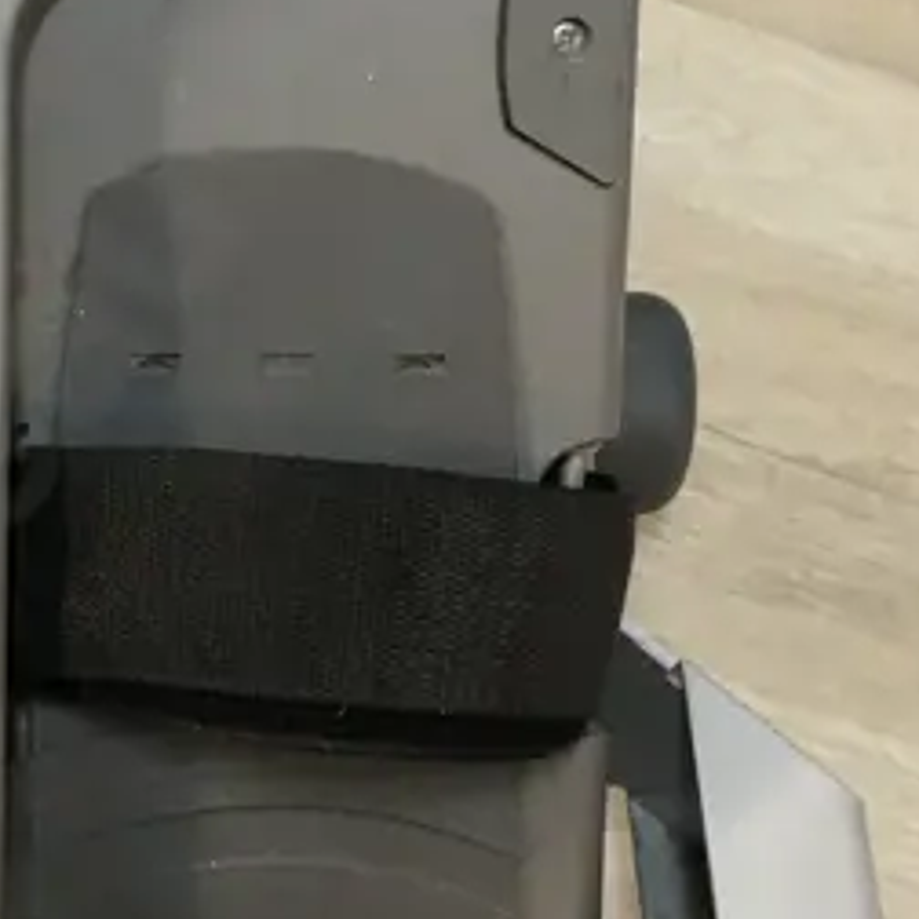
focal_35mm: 104
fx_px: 3124
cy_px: 496
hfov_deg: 16.3
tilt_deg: -63.2
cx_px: -44
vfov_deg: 16.7
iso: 64
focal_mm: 4.15
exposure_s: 1/17
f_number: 2.2
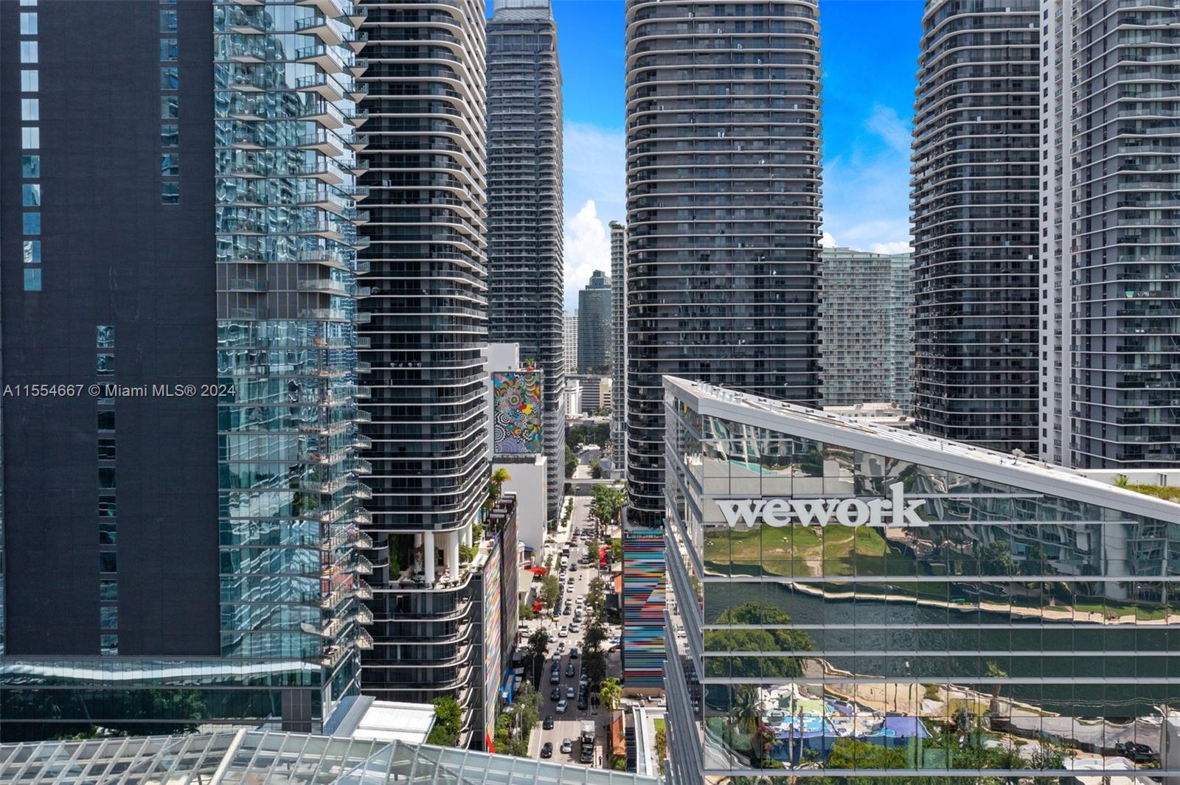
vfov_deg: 46.4
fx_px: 917
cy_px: 392
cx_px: 590
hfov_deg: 65.5
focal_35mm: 28
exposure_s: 1/500
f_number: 5.6
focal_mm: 10.26
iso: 100
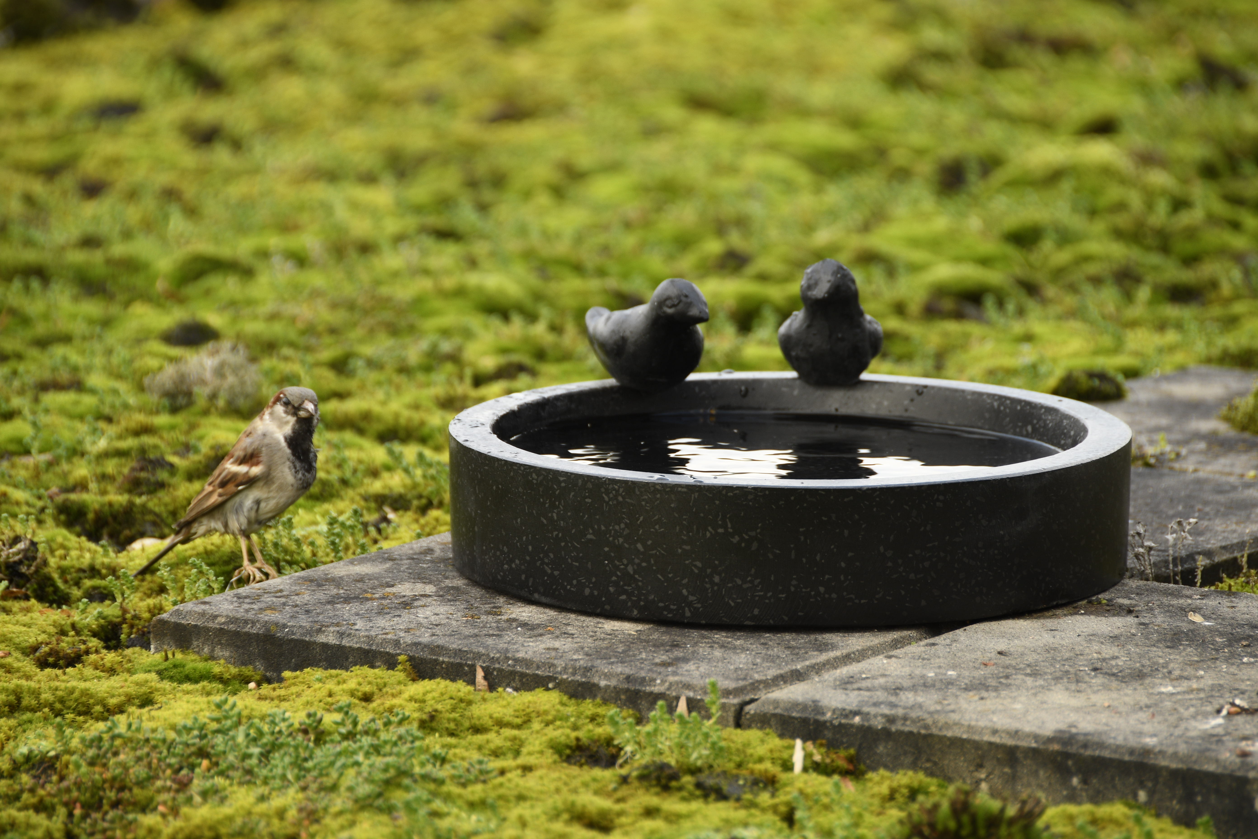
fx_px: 10483
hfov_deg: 6.9
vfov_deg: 4.6
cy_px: 420
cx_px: 629
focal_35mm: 300
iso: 280
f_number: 5.6
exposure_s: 1/200
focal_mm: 200
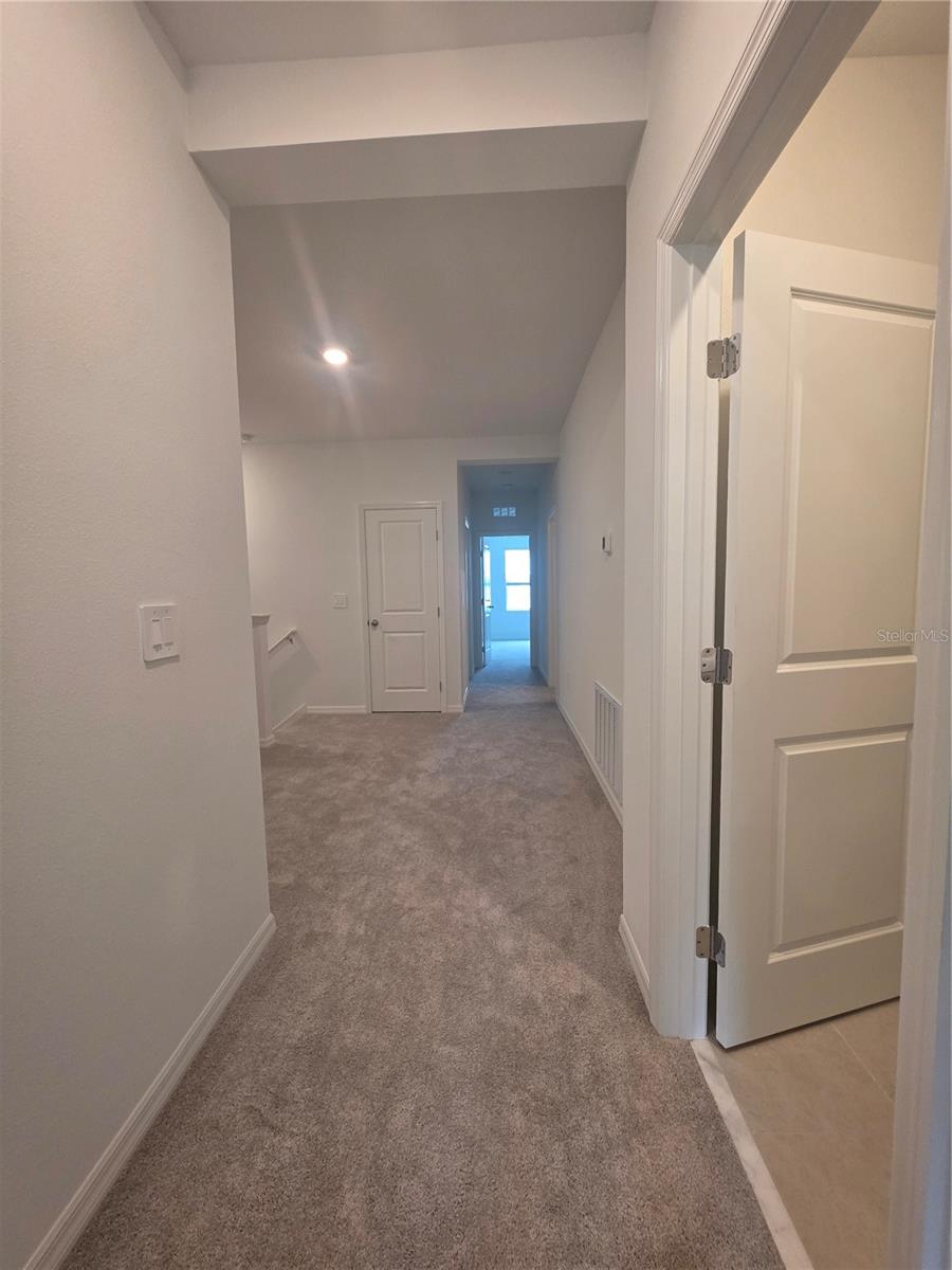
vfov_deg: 106.2
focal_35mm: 13
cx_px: 476
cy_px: 635
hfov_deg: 89.9
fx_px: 477
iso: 250
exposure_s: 1/120
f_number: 1.9
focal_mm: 2.2
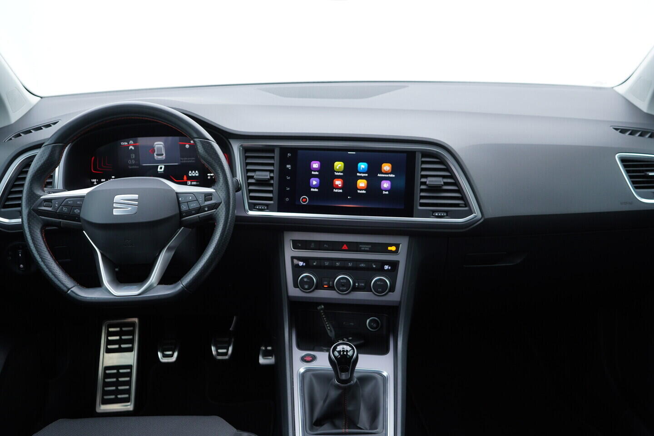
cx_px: 327
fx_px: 654
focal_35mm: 36
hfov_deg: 53.1
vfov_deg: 36.9
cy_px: 218
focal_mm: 24
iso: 160
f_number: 2.8
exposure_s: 1/40
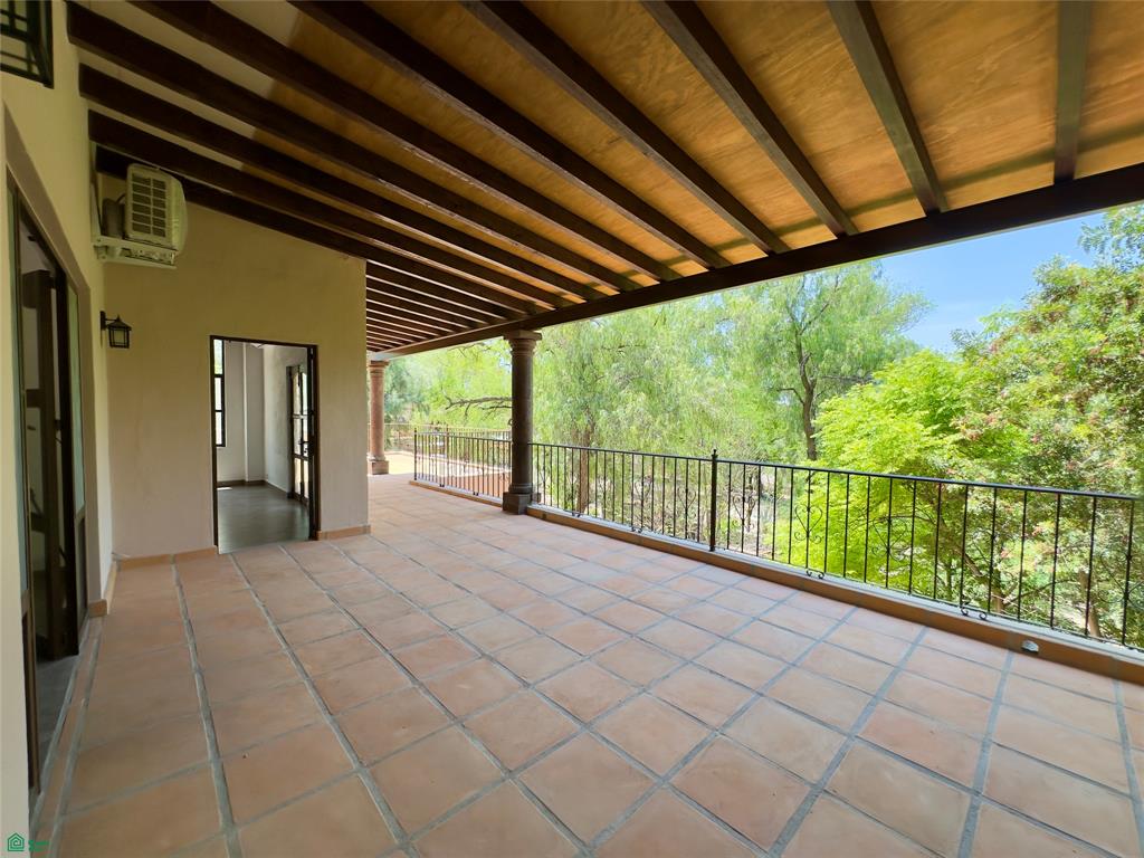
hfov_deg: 102.1
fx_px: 463
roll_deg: -0.6
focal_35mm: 14
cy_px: 429
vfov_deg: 85.7
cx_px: 572
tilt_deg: -2.7
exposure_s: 1/262
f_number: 2.2
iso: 40
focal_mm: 2.22
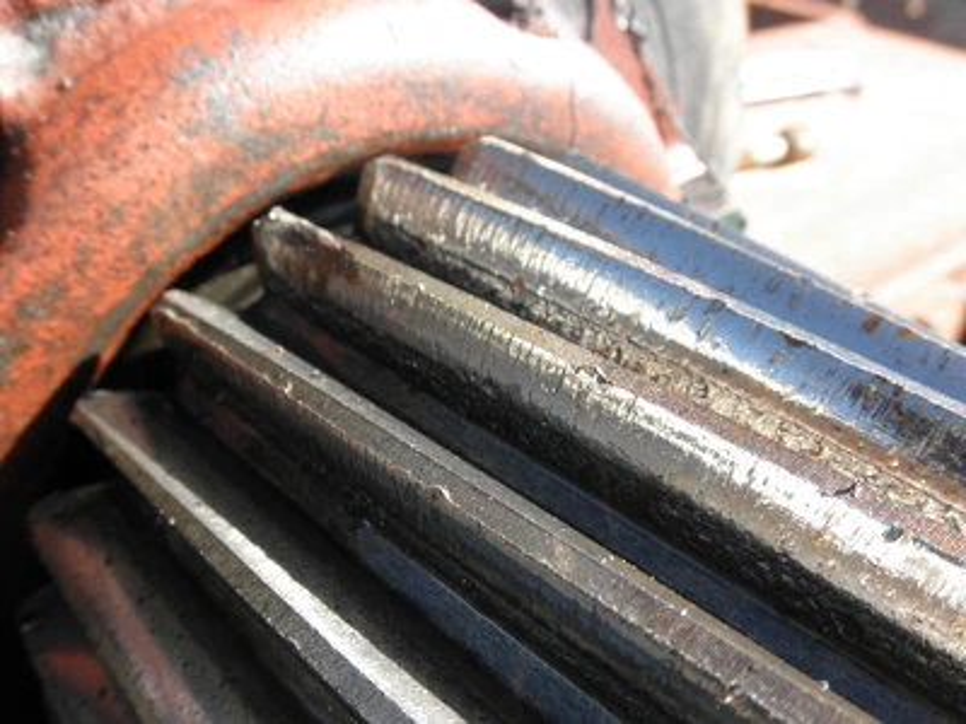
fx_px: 781
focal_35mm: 28
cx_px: 483
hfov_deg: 63.4
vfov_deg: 49.7
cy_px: 362
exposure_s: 1/160
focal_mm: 5
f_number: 3
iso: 64
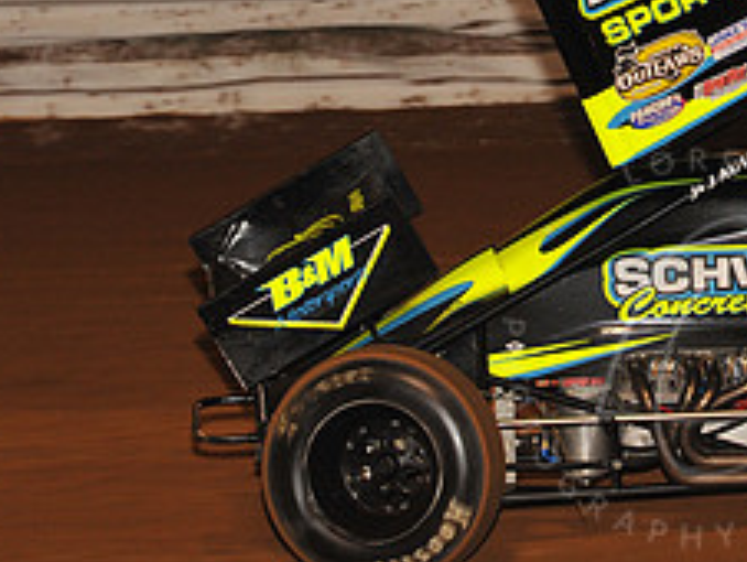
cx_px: 697
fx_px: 7712
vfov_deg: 4.2
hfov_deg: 5.5
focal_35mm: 357
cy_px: 43
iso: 1250
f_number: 6.3
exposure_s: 1/320
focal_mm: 145
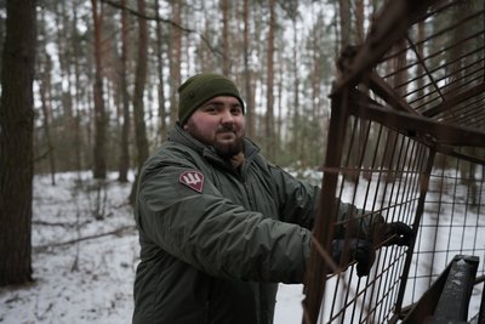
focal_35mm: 35
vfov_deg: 37.9
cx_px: 242
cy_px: 162
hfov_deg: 54.4
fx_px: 472
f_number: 2.8
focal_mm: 35
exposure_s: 1/250
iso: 200
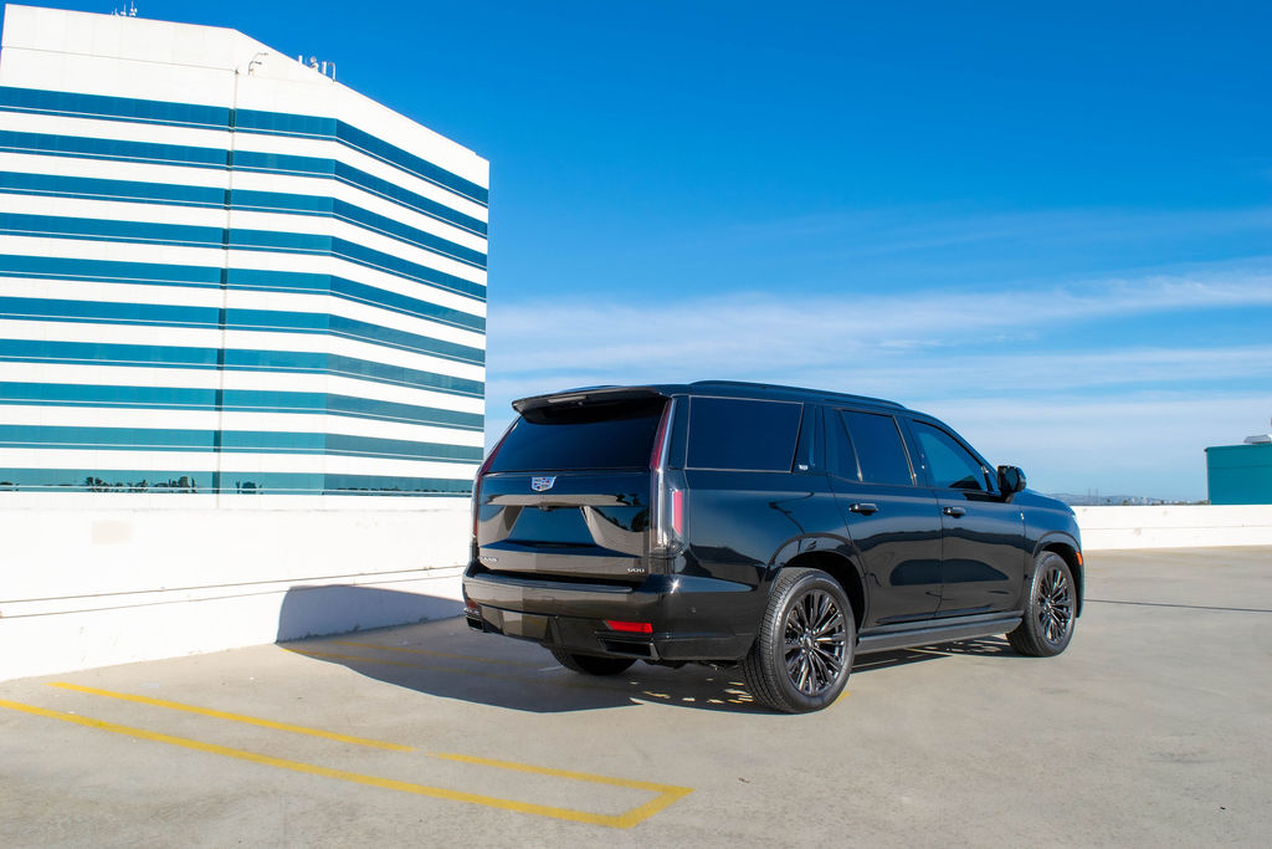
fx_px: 1060
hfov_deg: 61.9
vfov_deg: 43.6
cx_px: 636
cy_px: 424
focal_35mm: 30
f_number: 11
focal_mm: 20
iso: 200
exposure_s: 1/500
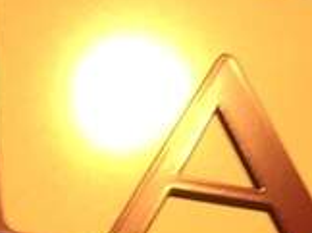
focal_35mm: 215
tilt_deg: +6.3
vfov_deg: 6.3
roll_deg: +2.2
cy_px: 728
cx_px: 853
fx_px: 1935
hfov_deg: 8.2
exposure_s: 1/60
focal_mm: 4.15
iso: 40
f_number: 2.2
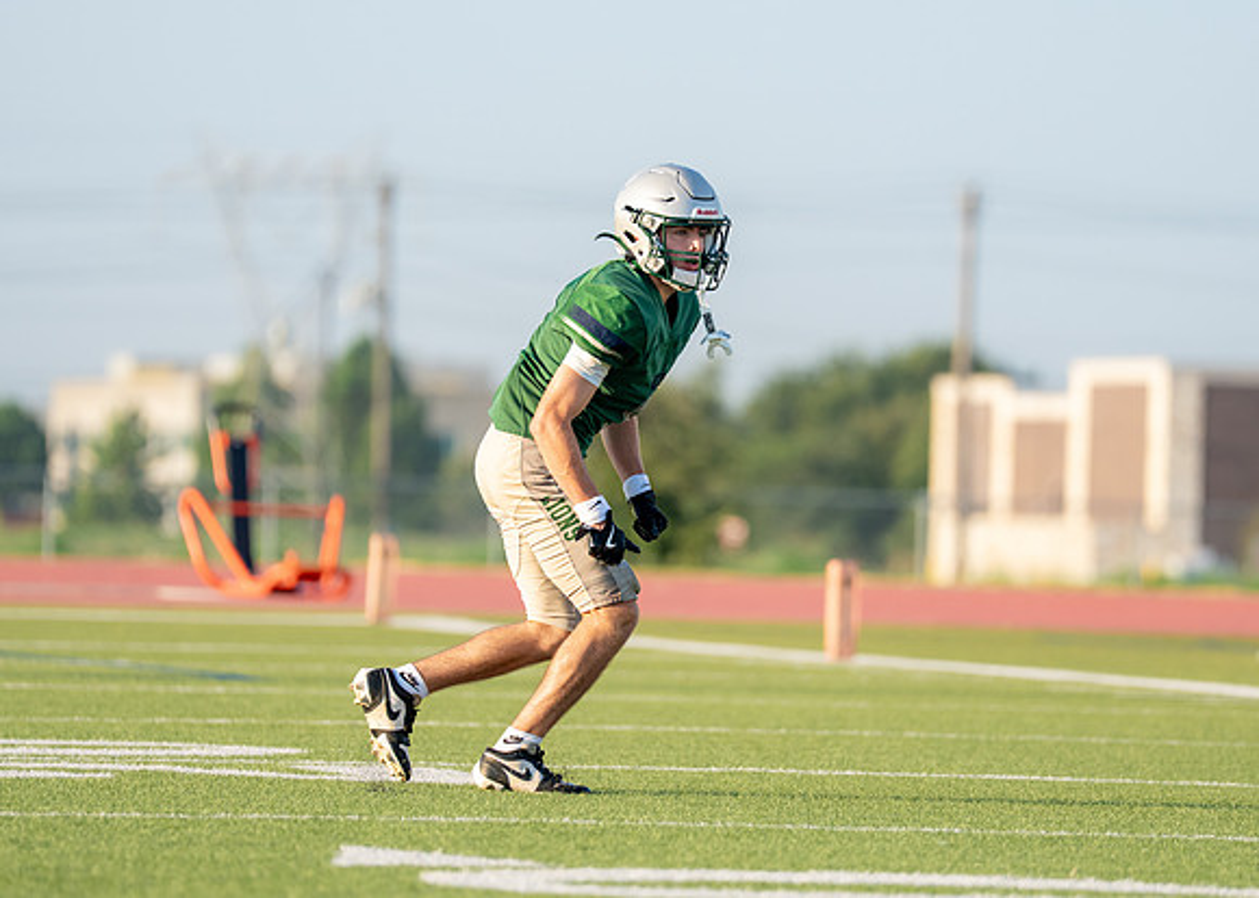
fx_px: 10764
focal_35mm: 301
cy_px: 435
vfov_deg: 4.8
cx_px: 685
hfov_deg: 6.7
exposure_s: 1/3200
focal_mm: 200
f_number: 2.8
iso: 500
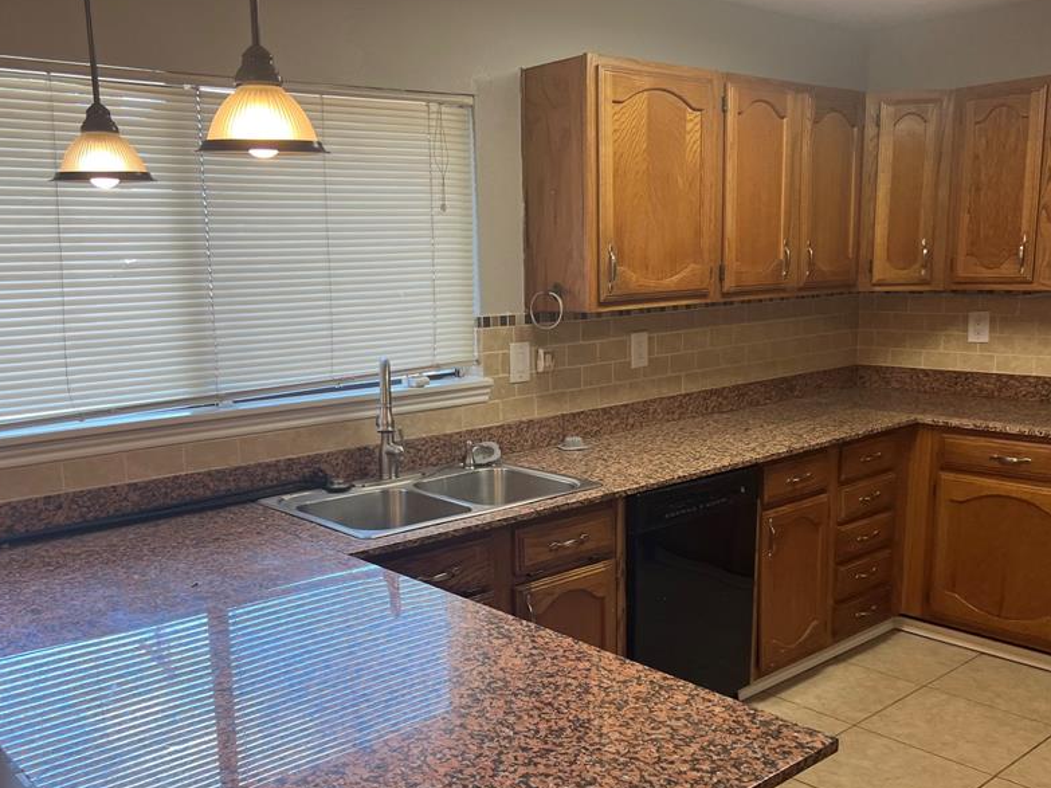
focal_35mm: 34
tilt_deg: -10.7
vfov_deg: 41.6
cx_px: 494
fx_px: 1032
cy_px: 474
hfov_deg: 53.9
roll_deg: +0.6
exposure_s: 1/120
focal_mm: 5.7
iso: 80
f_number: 1.5
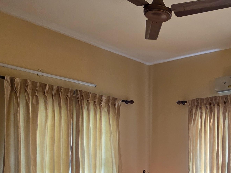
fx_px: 260
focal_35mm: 39
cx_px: 226
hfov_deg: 42.1
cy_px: 149
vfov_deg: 35.1
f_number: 1.9
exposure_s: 1/50
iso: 200
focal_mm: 2.2
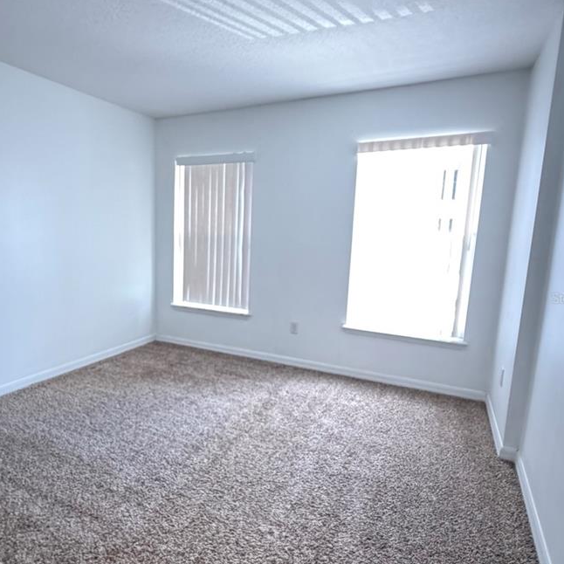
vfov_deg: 67.2
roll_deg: +0.2
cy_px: 298
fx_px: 424
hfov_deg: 66.5
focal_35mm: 23
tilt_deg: -8.9
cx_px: 221
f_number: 2.2
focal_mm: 2.22
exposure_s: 1/60
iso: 800
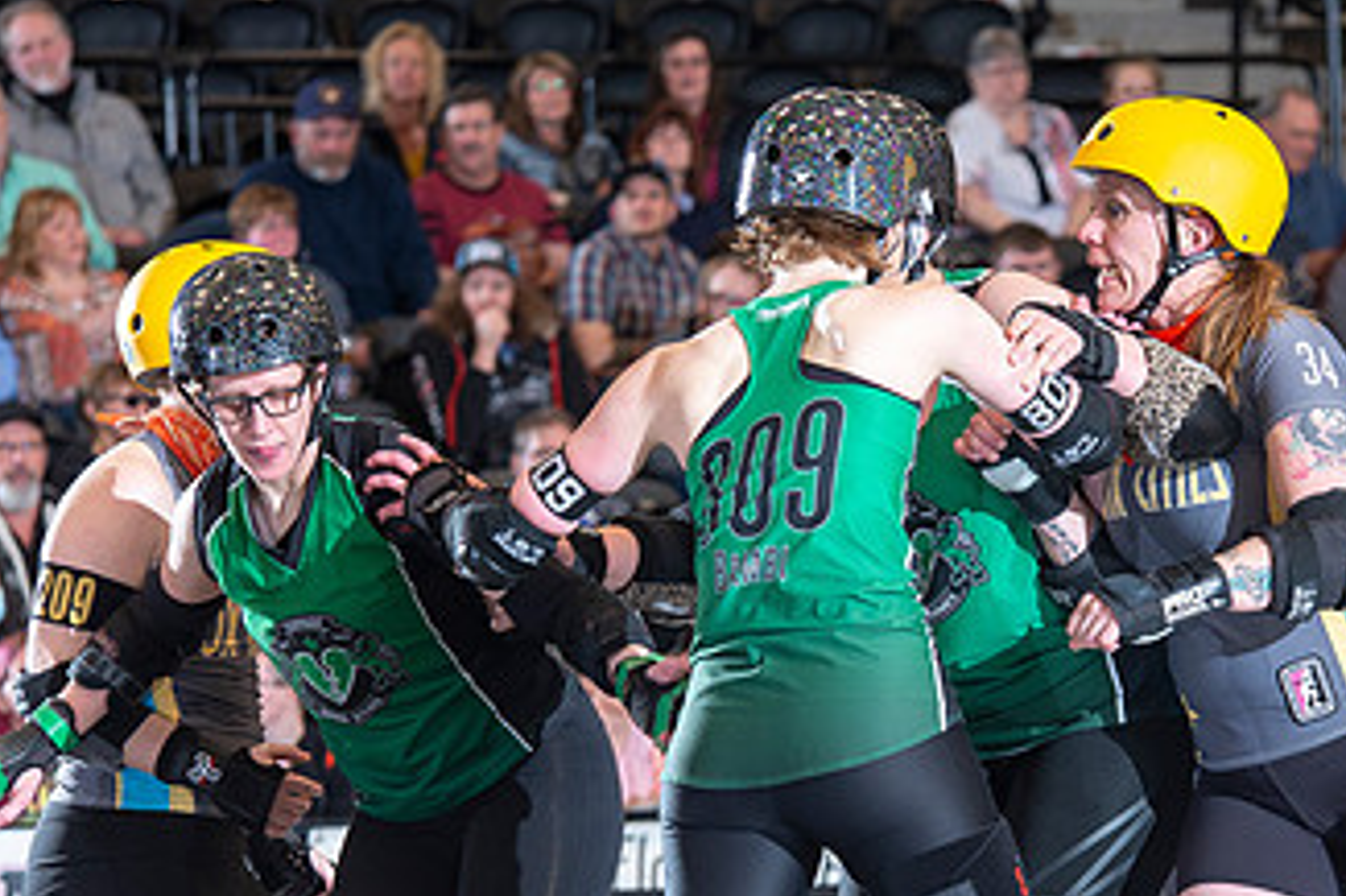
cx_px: 855
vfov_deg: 5.1
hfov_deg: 7.7
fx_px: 9977
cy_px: 778
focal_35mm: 267
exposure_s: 1/160
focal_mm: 150
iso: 640
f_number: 5.6
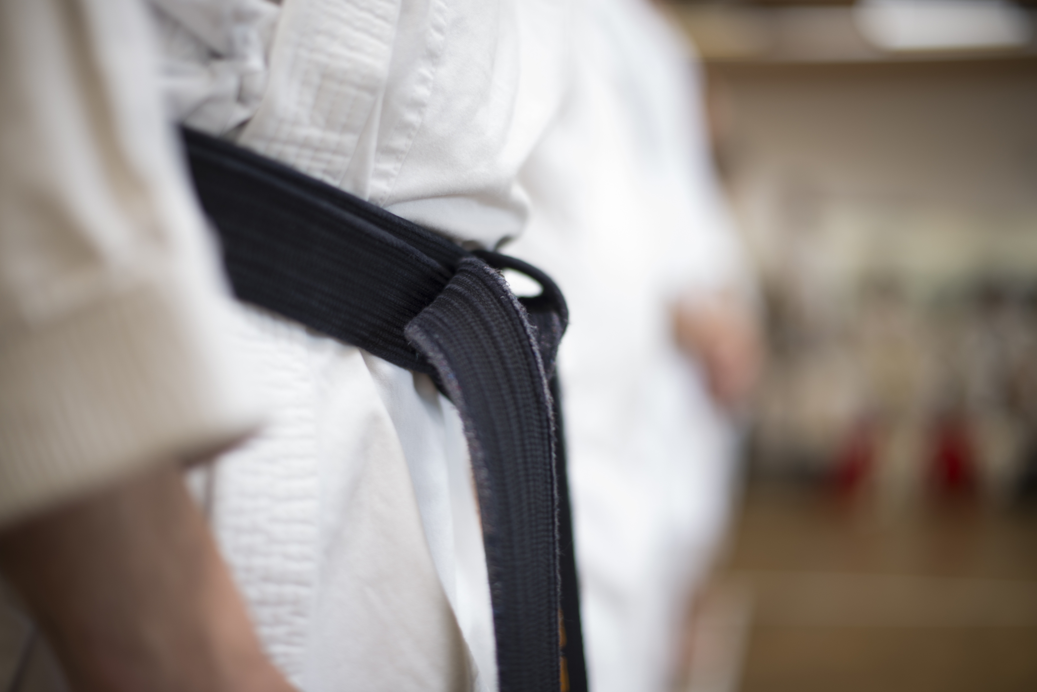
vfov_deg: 27.0
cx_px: 518
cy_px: 346
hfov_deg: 39.6
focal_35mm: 50
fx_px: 1440
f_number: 1.4
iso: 110
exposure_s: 1/50
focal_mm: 50
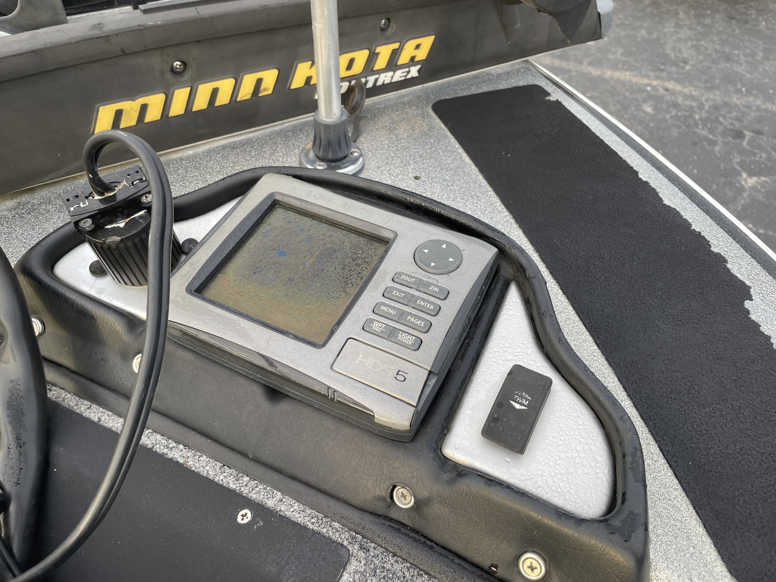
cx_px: 388
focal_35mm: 26
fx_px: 583
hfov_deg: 67.3
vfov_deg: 53.1
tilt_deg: -44.3
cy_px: 291
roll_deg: -4.3
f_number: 1.6
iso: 32
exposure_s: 1/127
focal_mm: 4.2
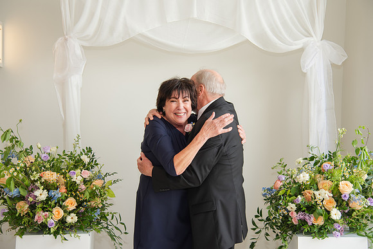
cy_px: 116
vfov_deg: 25.3
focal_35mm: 53
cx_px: 186
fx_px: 554
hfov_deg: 37.2
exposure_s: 1/200
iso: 180
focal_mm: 50
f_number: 4
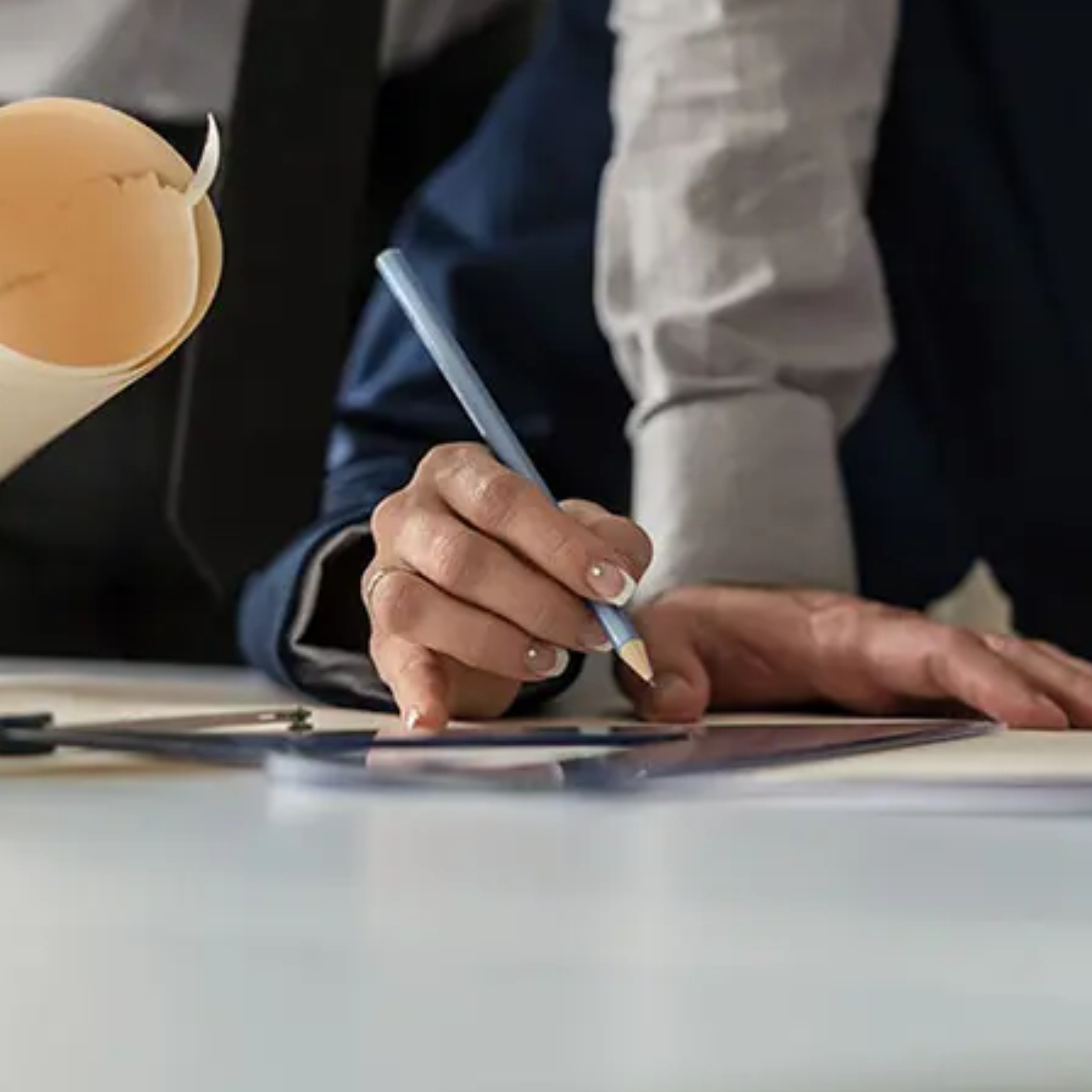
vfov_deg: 7.7
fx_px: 8102
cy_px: 447
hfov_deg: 7.7
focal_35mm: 227
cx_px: 547
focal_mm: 145
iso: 100
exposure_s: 1/20
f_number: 3.5
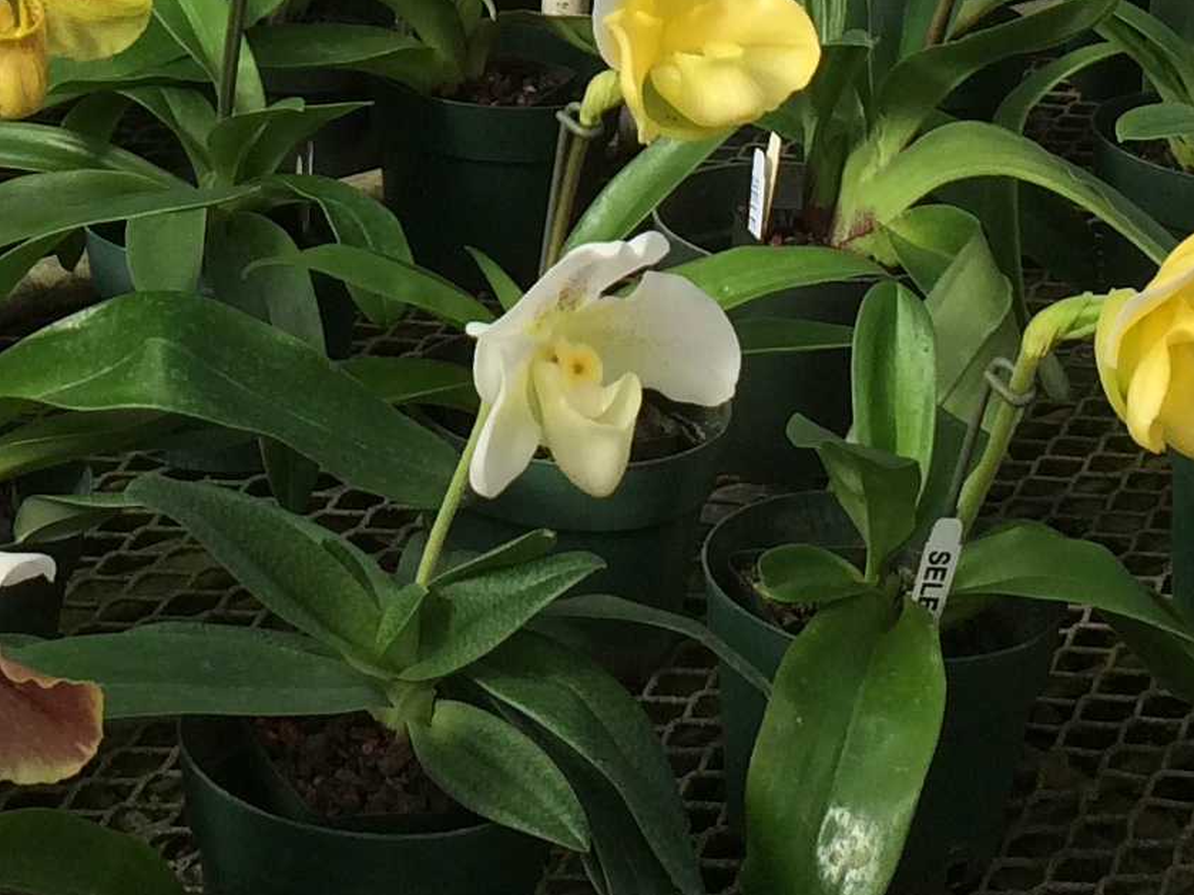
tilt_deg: -11.9
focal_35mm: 113
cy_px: -383
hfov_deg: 17.3
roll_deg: -2.5
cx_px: 318
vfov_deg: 12.5
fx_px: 3897
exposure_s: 1/277
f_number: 2.2
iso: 32
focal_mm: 4.15
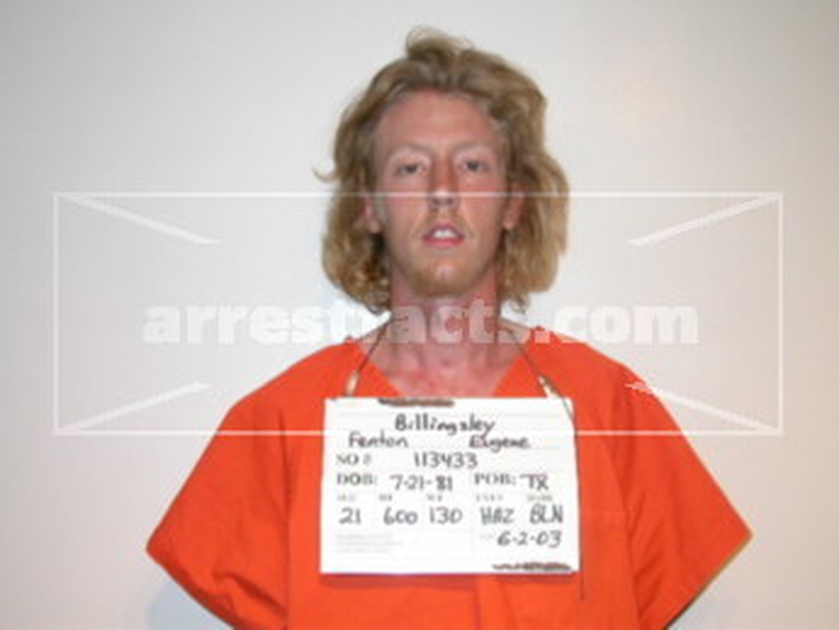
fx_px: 1261
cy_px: 315
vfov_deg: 28.0
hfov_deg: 36.8
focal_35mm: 52
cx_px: 420
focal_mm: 10.9
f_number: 2.9
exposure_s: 1/60.3
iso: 100
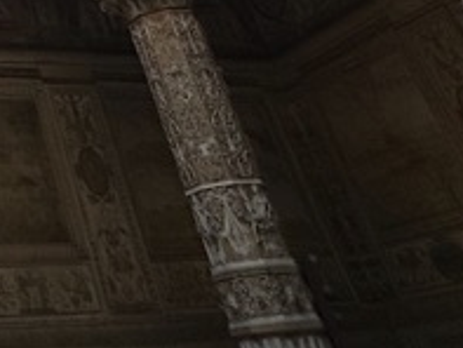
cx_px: -249
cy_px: -392
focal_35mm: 64
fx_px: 857
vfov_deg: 16.2
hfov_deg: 23.5
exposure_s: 1/500
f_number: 2.2
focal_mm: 2.22
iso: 40
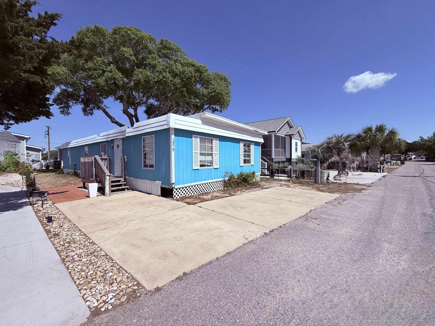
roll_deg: +0.1
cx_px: 218
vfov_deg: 85.7
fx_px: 176
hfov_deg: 102.1
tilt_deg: -1.8
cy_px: 163
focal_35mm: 14
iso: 50
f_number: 2.2
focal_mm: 2.22
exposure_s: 1/4425
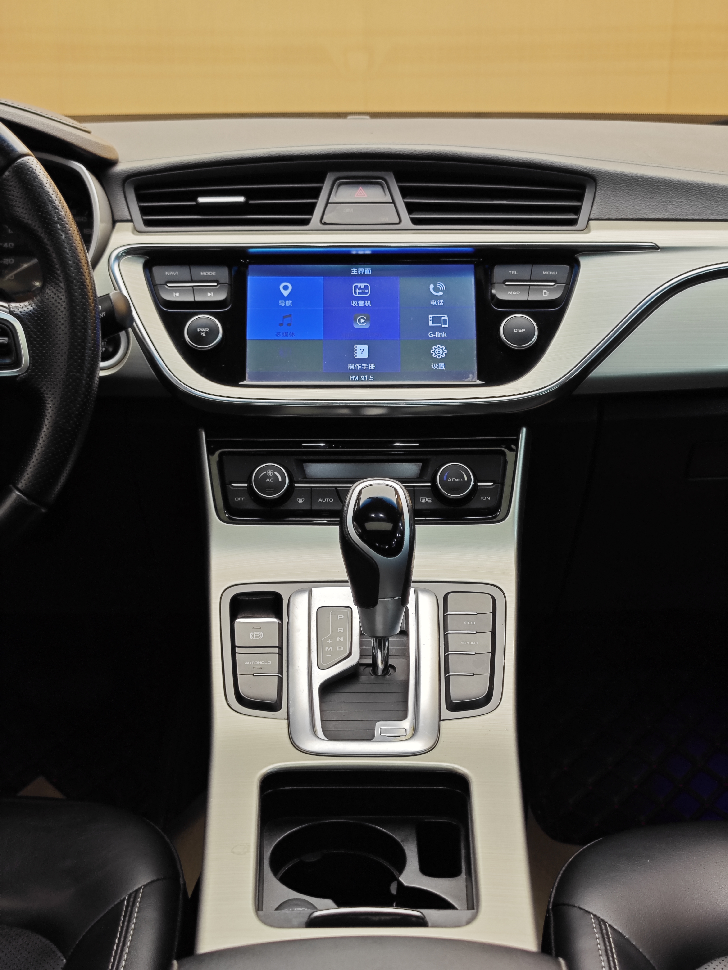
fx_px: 1290
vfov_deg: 41.2
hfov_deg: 31.5
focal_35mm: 46
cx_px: 364
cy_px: 485
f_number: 1.9
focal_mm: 8.7
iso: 160
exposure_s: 1/60
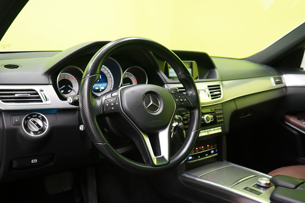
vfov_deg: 38.9
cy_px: 102
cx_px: 152
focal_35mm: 34
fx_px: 288
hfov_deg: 55.8
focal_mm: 34
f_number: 5
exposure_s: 1/20
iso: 1250
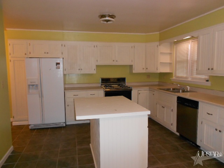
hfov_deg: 67.3
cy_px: 84
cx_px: 112
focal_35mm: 26
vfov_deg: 53.1
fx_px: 168
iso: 250
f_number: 3.2
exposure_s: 1/25
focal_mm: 4.6
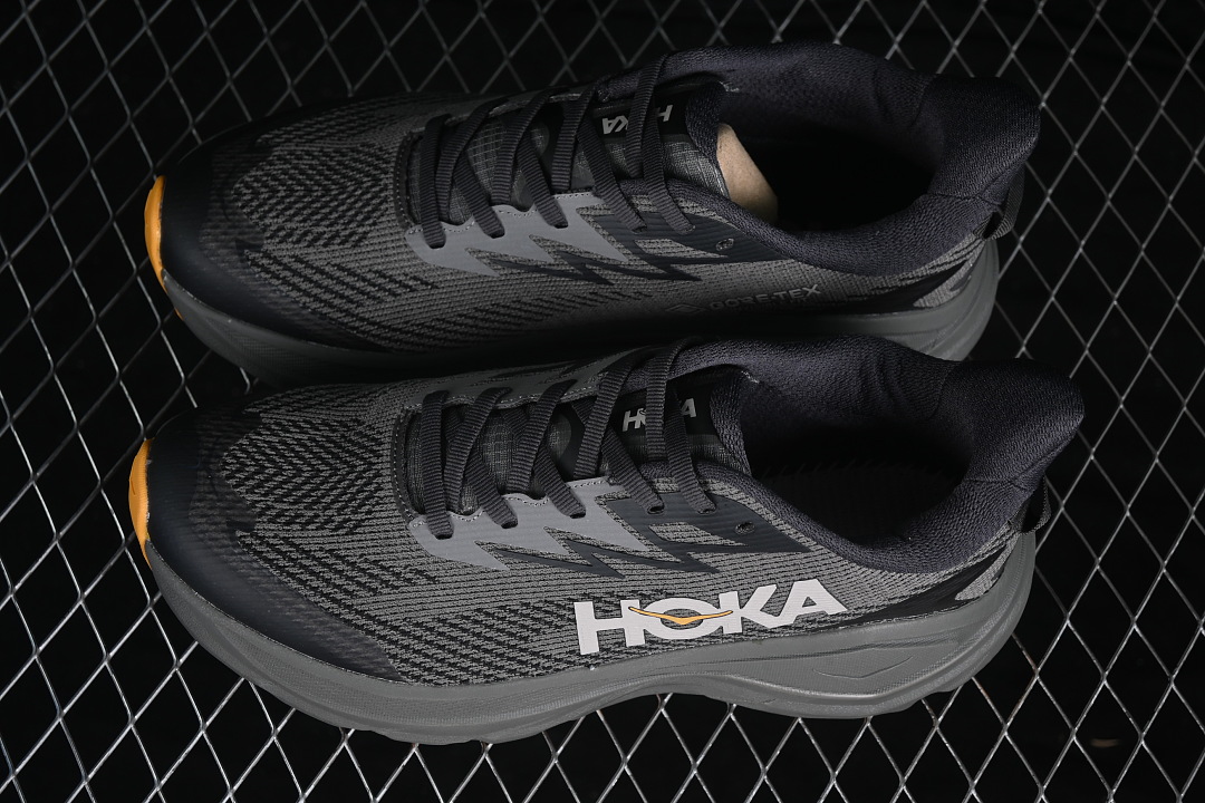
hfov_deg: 27.0
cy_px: 402
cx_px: 602
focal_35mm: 75
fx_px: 2510
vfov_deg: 18.2
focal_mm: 50
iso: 160
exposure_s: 1/50
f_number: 6.3
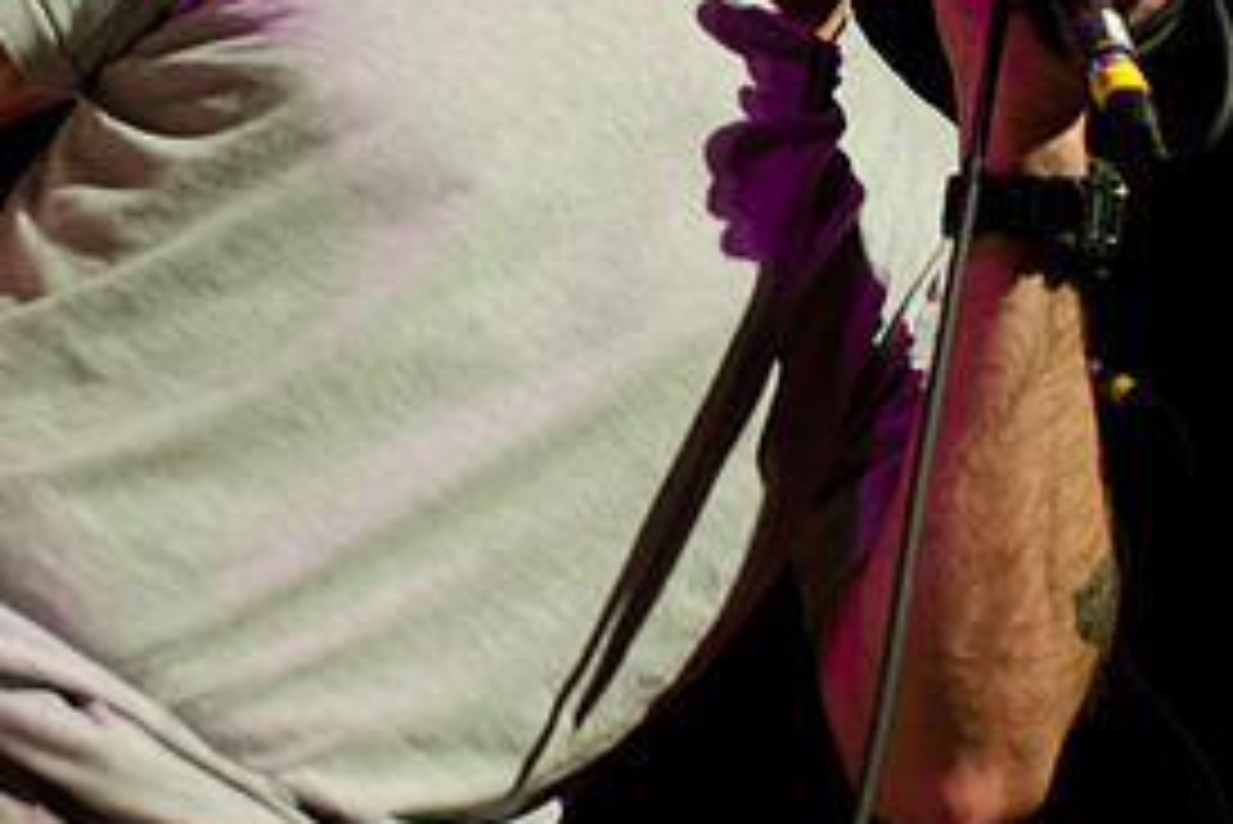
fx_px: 3255
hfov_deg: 21.4
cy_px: 225
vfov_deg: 14.4
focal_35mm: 95
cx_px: 441
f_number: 2.8
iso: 1600
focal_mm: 30
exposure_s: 1/500
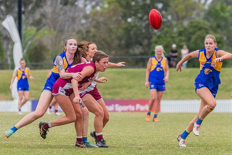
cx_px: 95
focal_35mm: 376
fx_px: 2427
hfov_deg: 5.5
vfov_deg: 3.7
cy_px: 73
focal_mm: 310
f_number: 7.1
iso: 800
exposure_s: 1/1250
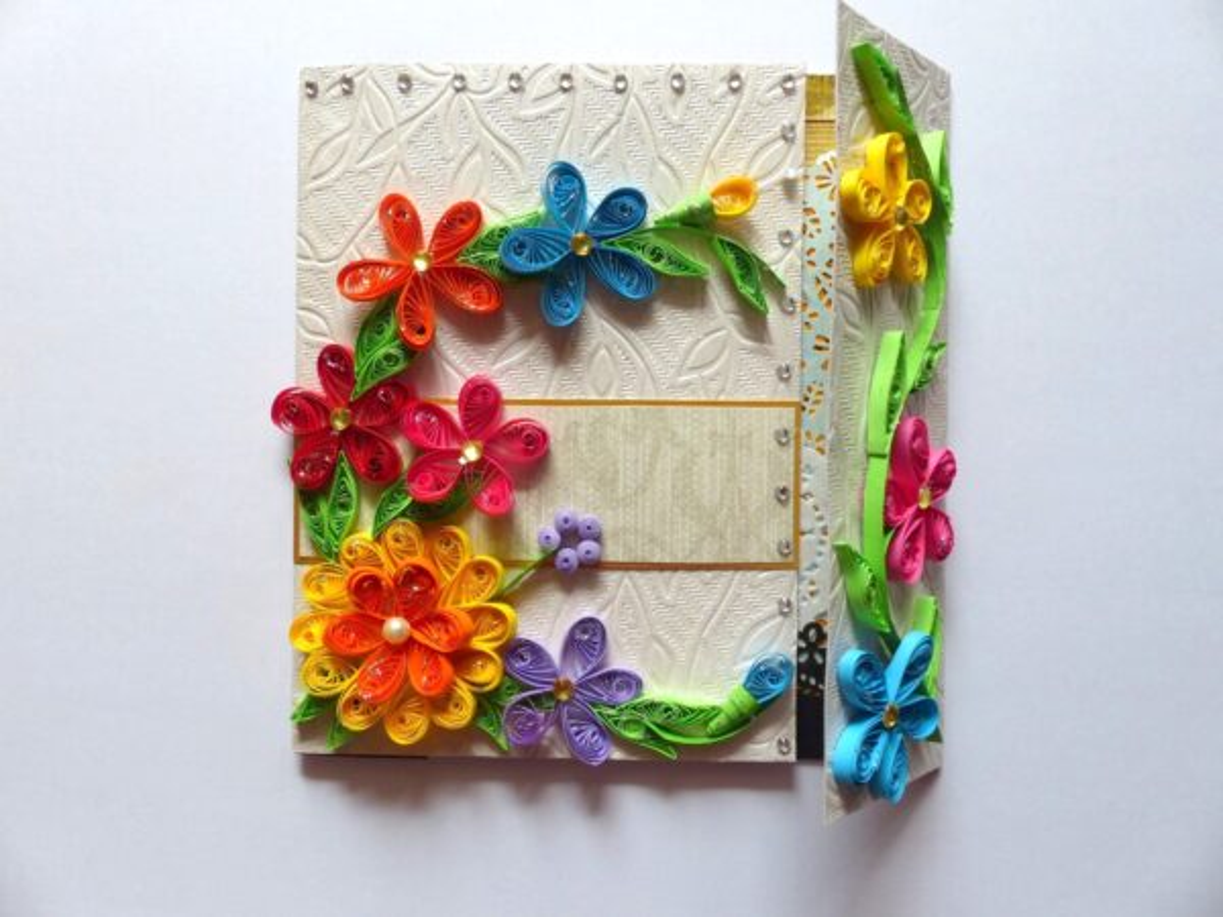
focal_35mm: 25
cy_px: 458
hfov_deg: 69.4
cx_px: 612
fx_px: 883
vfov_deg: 54.9
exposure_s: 1/100
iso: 100
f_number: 3.5
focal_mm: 4.5
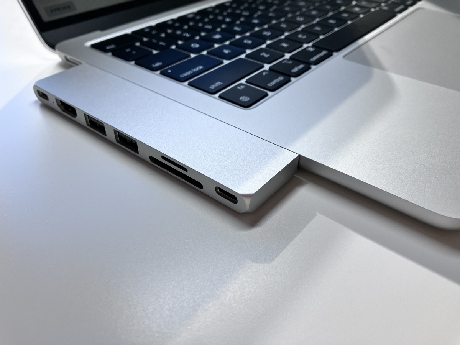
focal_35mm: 28
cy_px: 172
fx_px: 372
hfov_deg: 63.4
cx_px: 230
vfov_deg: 49.7
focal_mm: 3.99
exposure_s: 1/313
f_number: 1.8
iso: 32
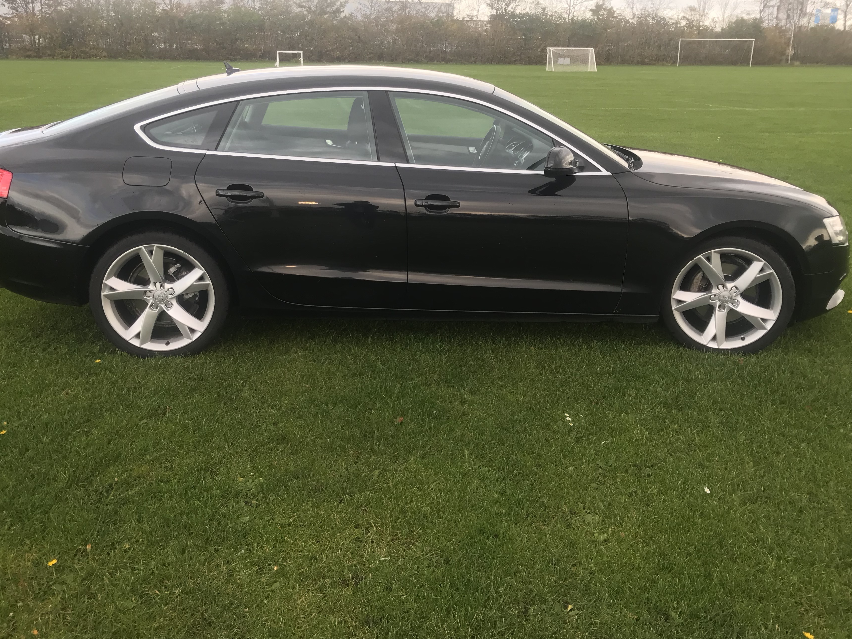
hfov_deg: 55.3
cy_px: 281
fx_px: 812
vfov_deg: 42.9
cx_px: 413
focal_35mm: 33
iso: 32
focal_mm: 3.99
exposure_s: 1/150
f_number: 1.8
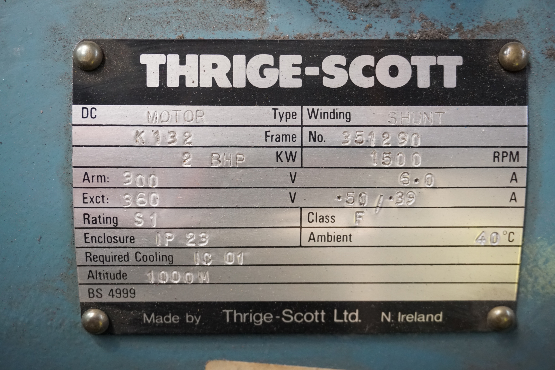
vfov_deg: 26.5
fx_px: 786
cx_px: 278
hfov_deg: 38.9
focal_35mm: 51
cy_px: 185
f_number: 5
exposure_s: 1/60
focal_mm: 34
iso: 2000
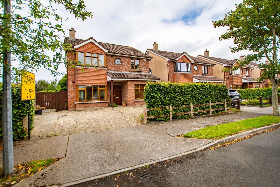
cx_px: 140
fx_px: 121
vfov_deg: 75.1
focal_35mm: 16
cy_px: 94
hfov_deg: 98.2
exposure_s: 1/1600
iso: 200
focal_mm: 10
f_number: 4
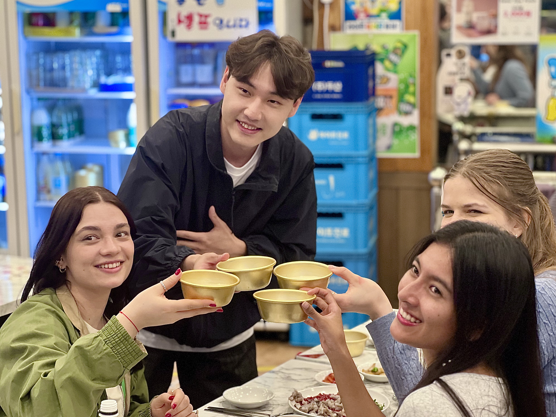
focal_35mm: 78
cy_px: 206
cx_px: 281
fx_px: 1253
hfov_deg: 25.0
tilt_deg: -8.8
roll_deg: +0.7
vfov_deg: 18.9
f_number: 2.8
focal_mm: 9
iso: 320
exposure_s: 1/40
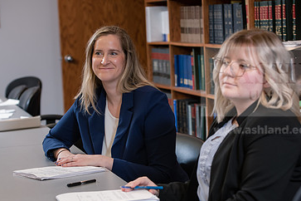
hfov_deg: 18.2
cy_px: 147
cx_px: 176
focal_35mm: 112
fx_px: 936
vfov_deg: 12.2
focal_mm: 70
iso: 1000
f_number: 4
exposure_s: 1/125
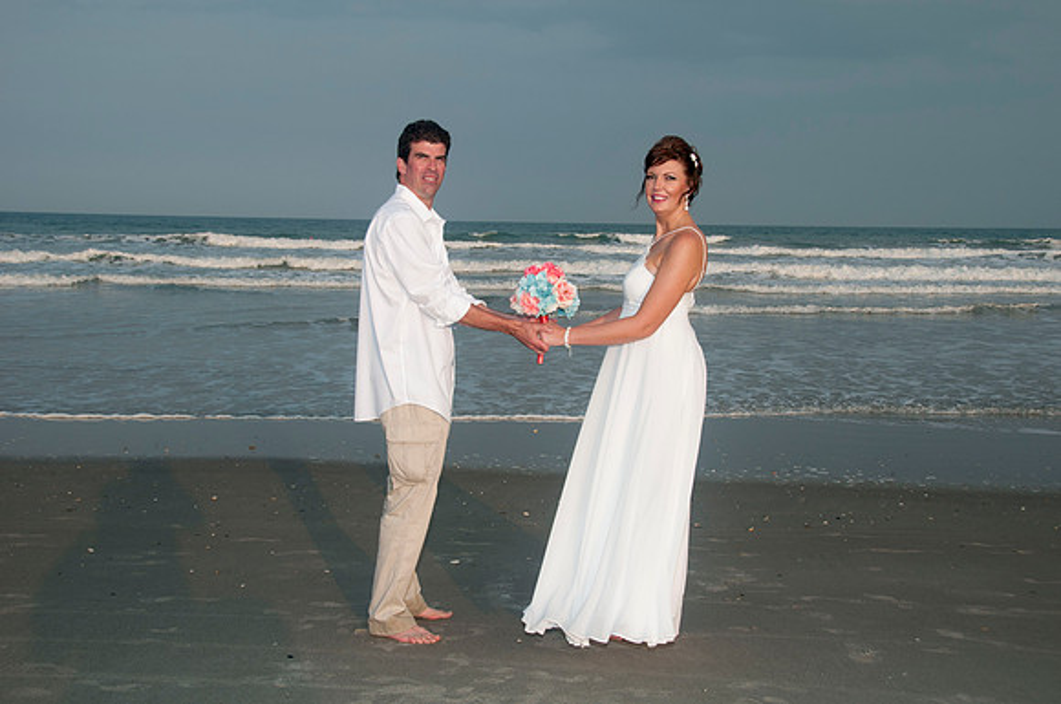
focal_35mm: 44
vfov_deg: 30.8
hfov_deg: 45.0
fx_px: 1280
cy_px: 352
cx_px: 530
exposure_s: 1/250
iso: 100
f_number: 7.1
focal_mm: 29
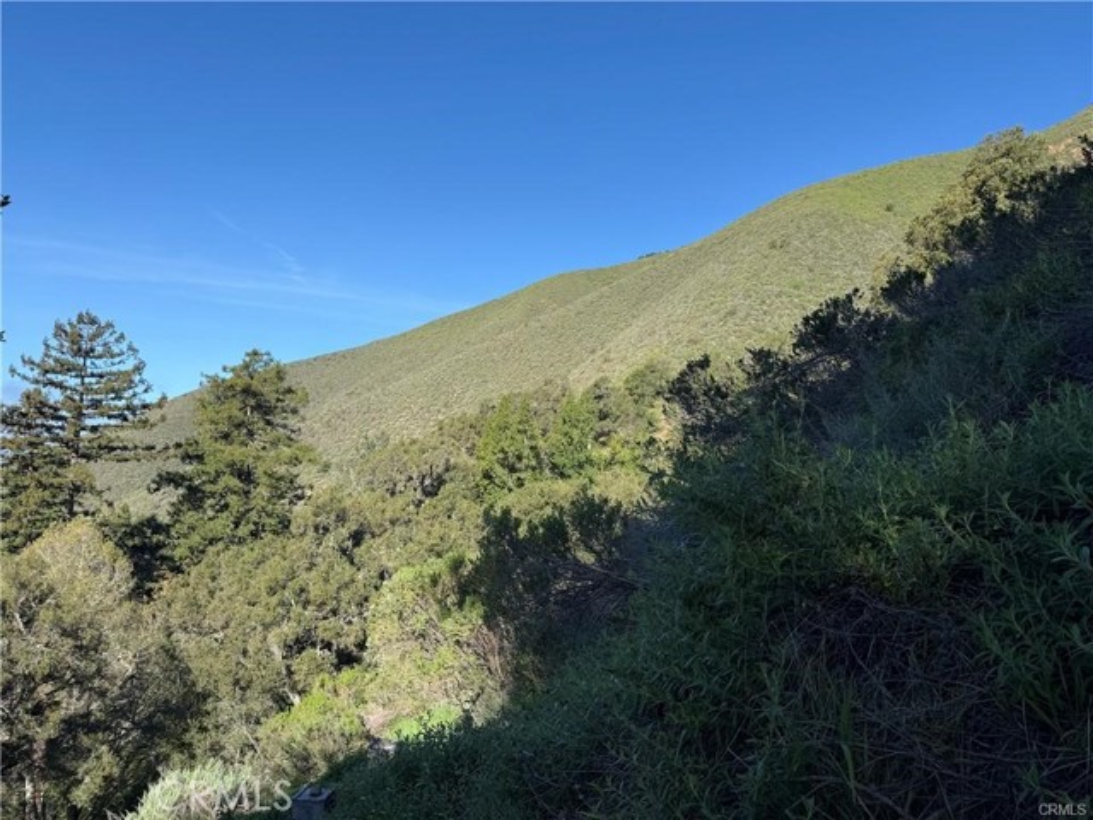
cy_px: 410
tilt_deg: +3.5
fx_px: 758
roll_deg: -3.5
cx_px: 546
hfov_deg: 71.6
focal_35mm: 24
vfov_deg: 56.8
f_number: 1.78
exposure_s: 1/3279
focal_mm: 6.76
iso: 80
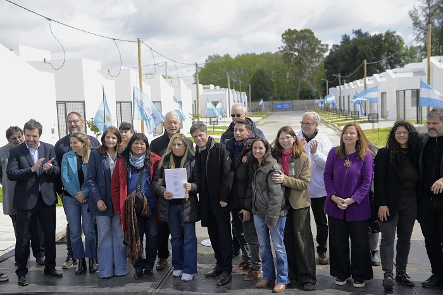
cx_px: 222
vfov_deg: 30.5
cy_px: 148
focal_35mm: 44
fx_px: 541
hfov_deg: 44.5
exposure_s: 1/1000
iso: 320
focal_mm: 44
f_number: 5
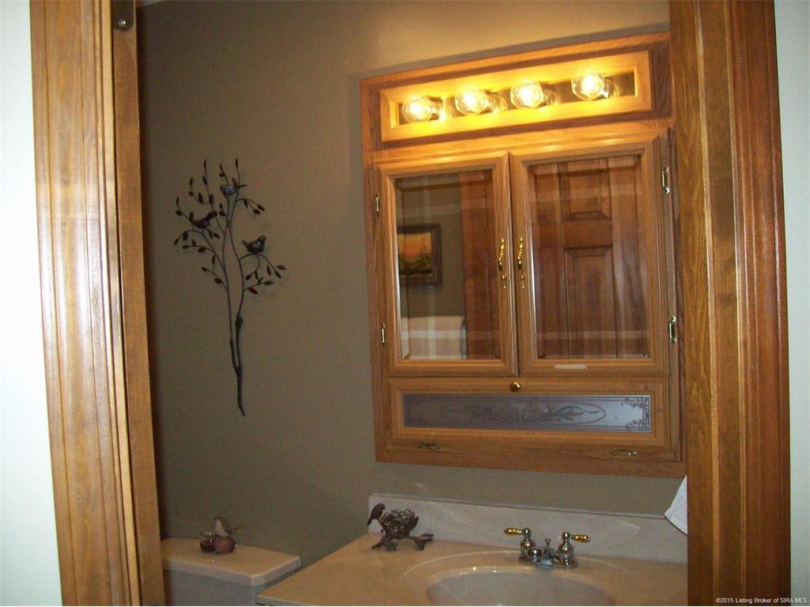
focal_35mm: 36
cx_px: 405
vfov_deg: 39.7
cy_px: 304
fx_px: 842
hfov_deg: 51.4
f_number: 2.7
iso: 200
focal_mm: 6
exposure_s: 1/64
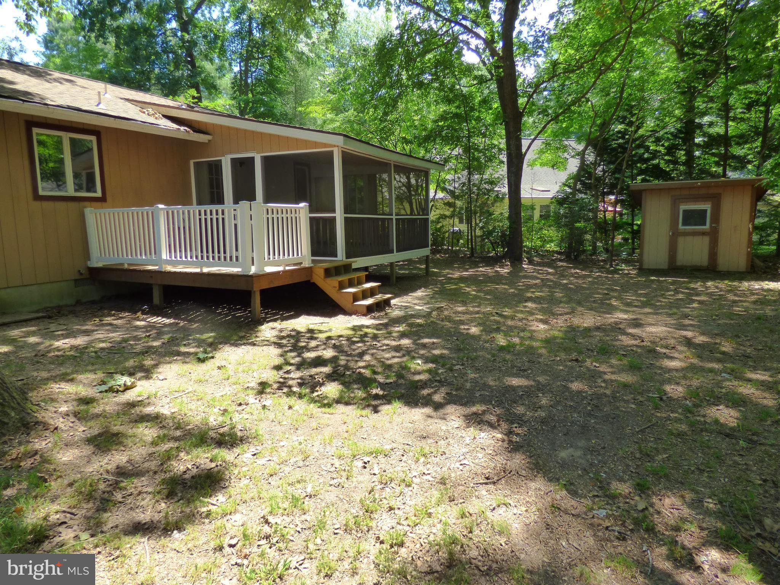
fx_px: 451
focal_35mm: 20
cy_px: 292
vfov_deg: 66.0
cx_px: 390
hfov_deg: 81.7
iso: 200
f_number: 2.8
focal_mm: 3.58
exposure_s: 1/400
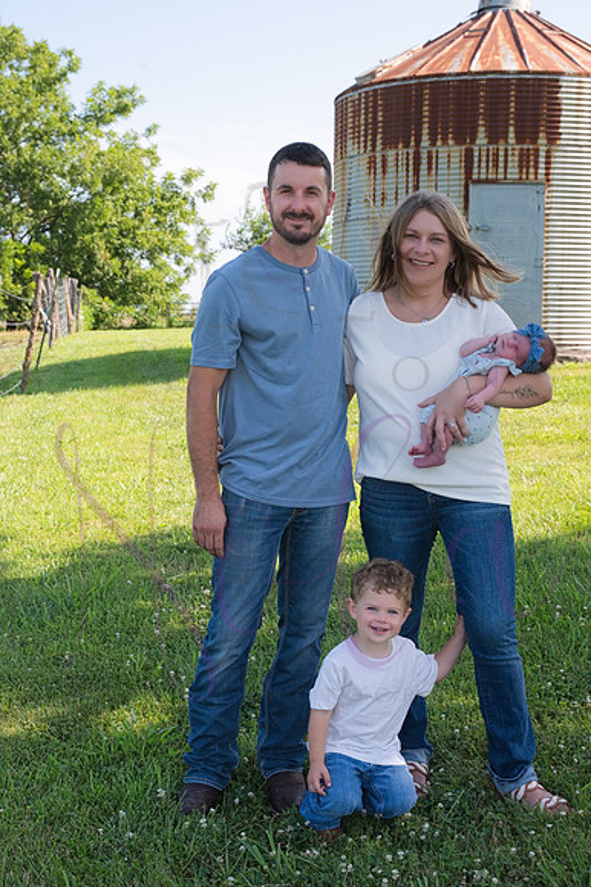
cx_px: 296
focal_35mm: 46
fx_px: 1134
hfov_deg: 29.2
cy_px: 444
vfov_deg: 42.8
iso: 400
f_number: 8
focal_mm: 46
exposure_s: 1/320
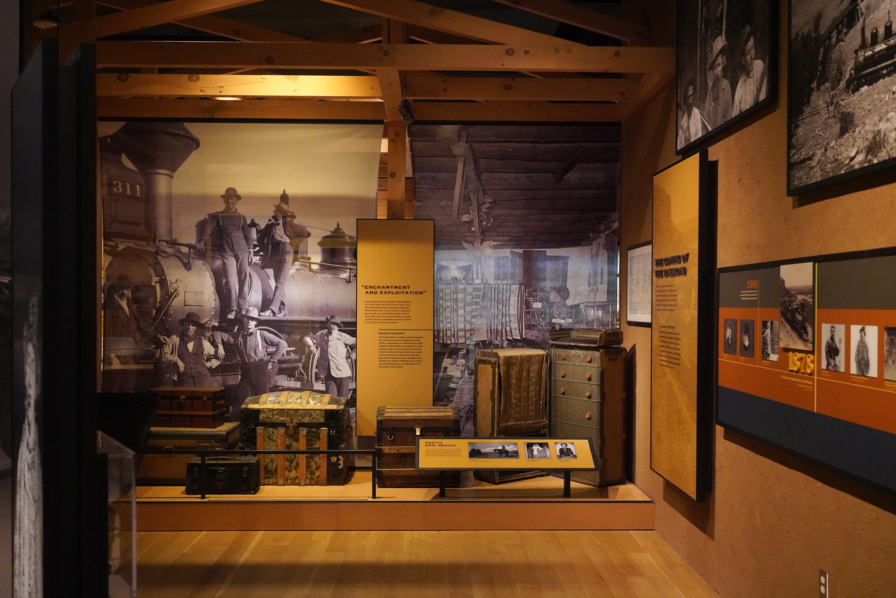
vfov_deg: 38.9
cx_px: 448
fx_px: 846
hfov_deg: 55.8
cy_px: 299
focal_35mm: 34
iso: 10000
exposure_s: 1/60
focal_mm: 34
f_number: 5
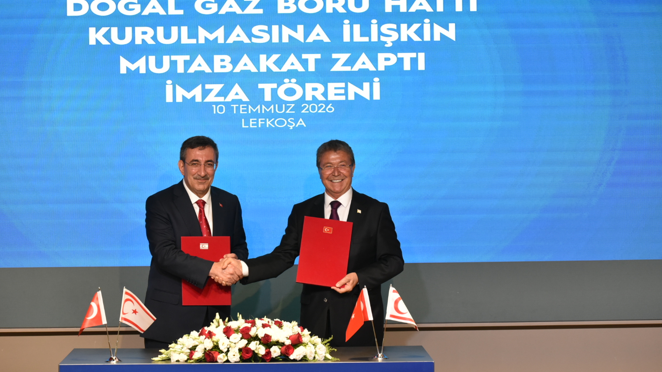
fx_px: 2282
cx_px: 326
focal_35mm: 130
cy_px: 170
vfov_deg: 9.3
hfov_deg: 16.5
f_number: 4.5
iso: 3200
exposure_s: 1/400
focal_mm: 116
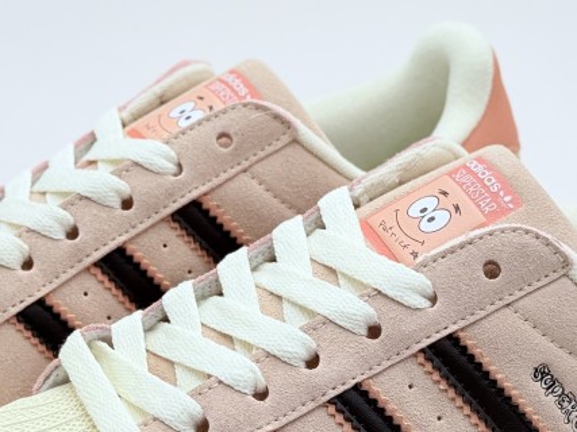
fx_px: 800
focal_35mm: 48
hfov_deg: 39.7
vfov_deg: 30.3
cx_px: 288
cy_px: 216
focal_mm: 6.76
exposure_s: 1/712
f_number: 1.78
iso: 64
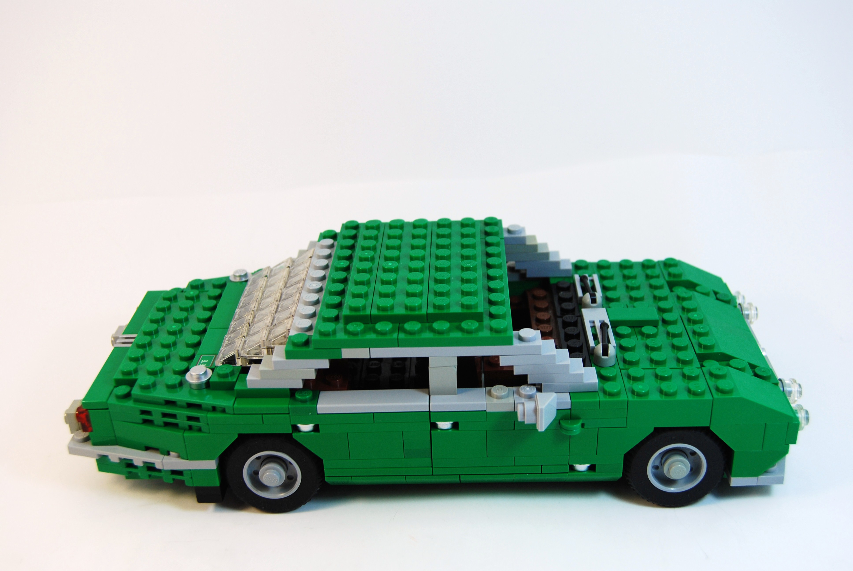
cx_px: 426
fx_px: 996
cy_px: 286
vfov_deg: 32.0
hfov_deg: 46.3
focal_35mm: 42
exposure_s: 1/125
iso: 200
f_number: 5.6
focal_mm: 28
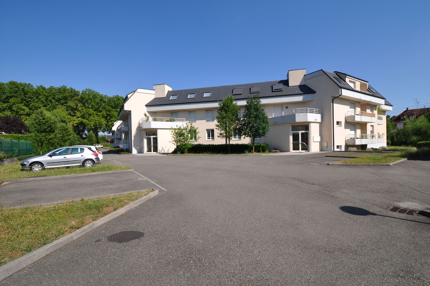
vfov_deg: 77.2
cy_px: 143
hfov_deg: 100.5
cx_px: 215
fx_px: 179
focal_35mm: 15
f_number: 8
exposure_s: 1/250
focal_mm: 10
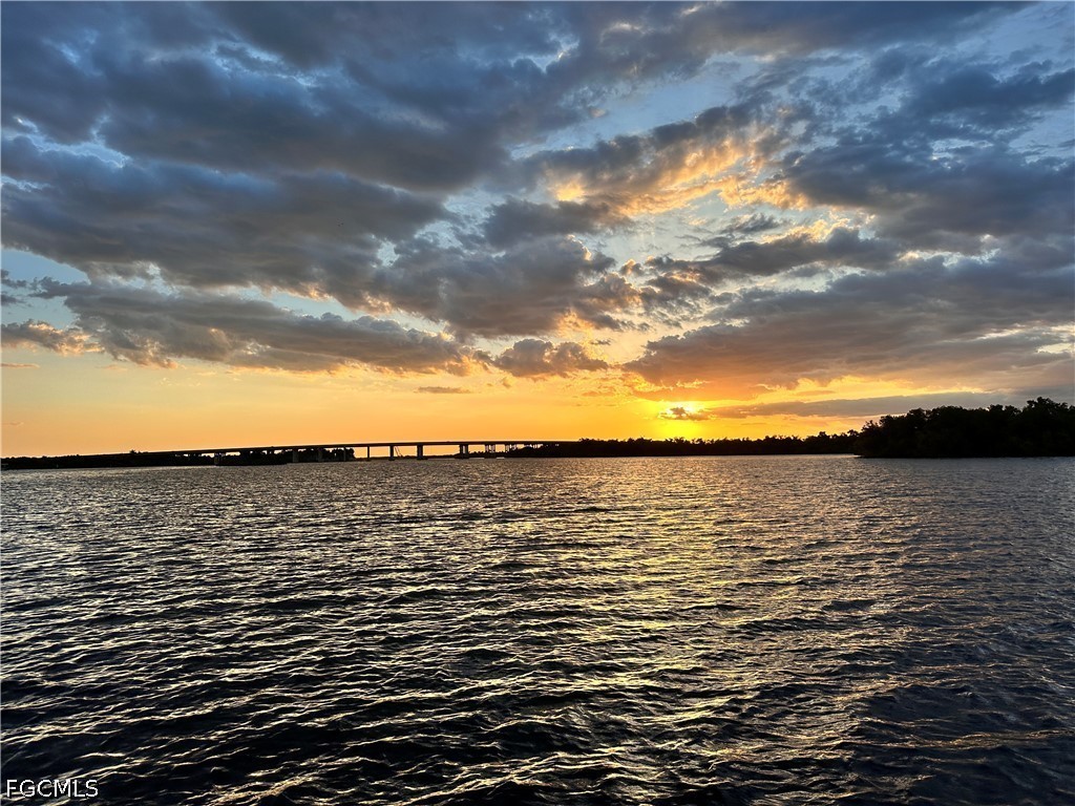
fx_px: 745
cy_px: 403
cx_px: 538
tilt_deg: +3.7
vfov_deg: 56.8
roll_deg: +1.0
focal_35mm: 24
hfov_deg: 71.6
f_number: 1.78
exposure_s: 1/2967
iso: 80
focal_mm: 6.86
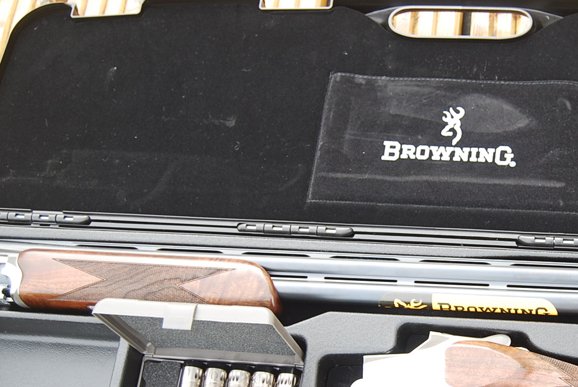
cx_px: 436
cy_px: 242
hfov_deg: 30.0
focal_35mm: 66
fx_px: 1061
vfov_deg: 20.6
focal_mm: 24
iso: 200
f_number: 4
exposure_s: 1/40
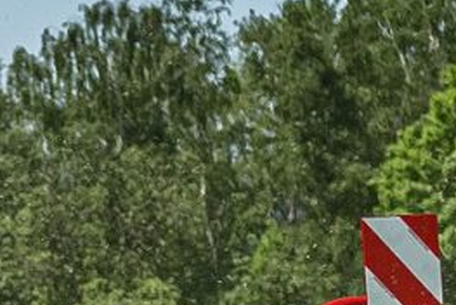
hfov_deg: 3.7
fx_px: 6936
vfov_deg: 2.5
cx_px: -388
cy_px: 523
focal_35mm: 547
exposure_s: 1/2000
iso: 80
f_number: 2.2
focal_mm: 50
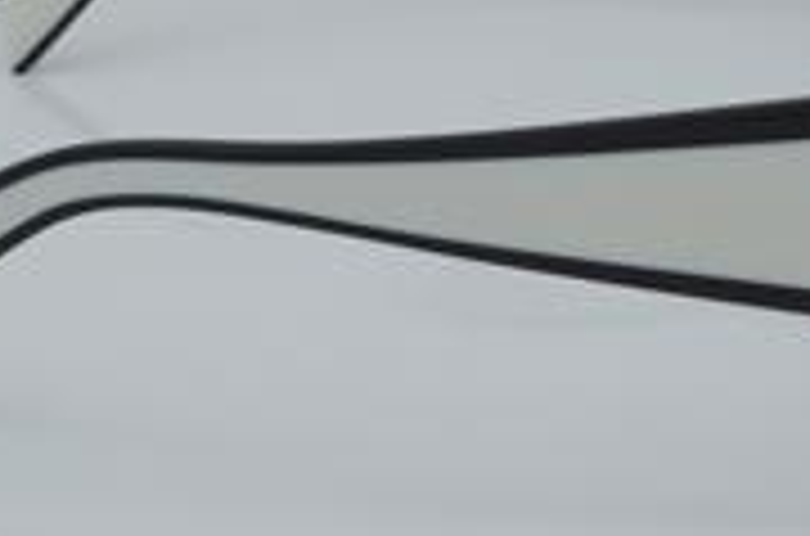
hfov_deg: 12.3
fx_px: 3748
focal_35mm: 167
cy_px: 81
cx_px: 621
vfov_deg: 8.2
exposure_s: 1/4
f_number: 32
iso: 100
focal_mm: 50
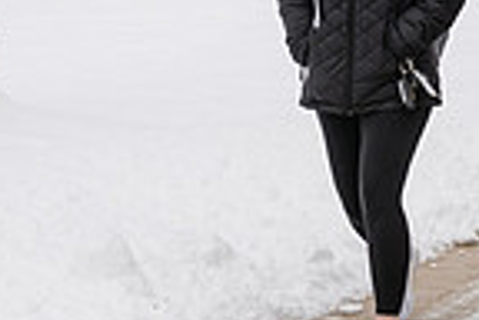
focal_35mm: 193
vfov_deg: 7.0
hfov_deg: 10.6
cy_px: -188
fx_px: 2568
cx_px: 469
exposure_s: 1/640
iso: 125
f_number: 4
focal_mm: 48
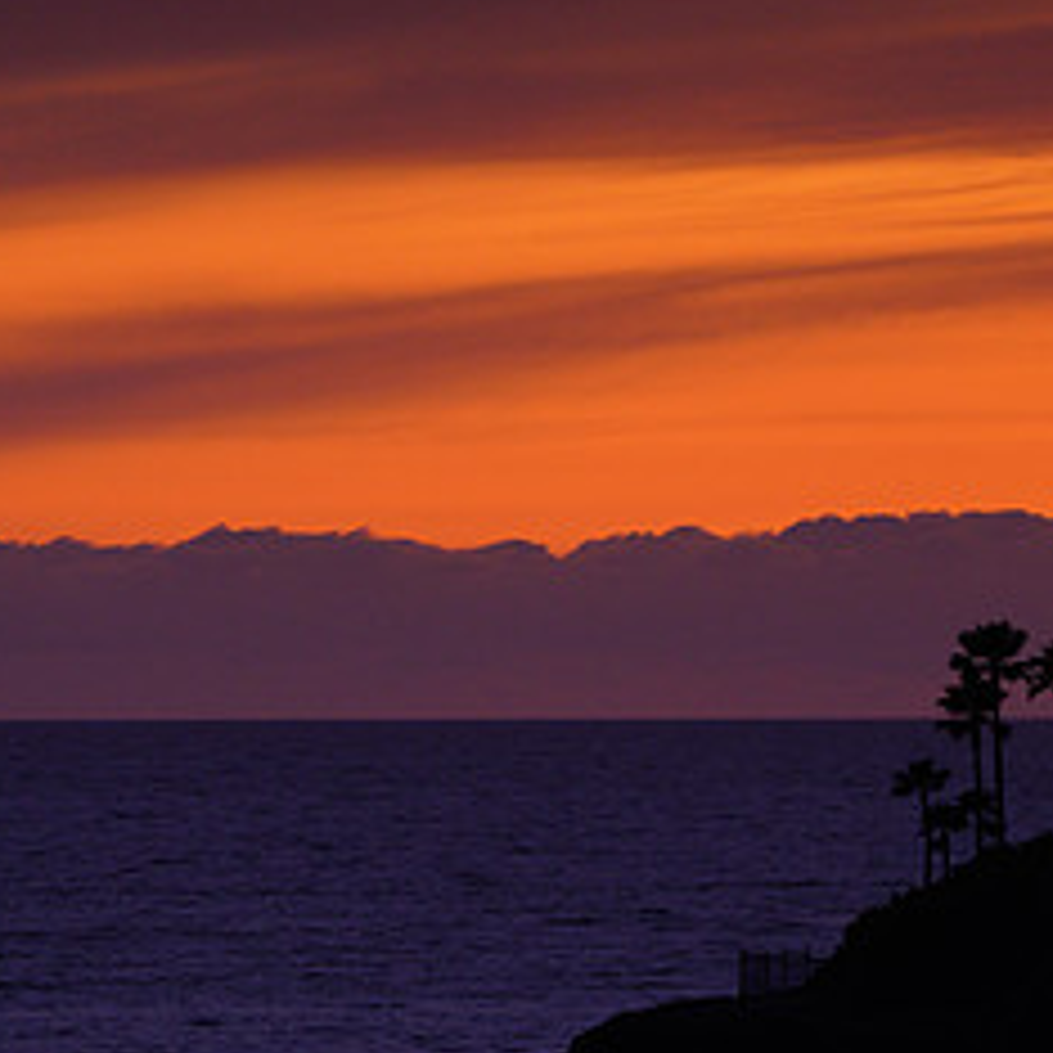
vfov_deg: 4.2
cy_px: 632
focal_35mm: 418
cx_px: 522
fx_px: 14386
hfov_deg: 4.2
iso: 800
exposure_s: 1/6
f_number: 5.6
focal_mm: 198
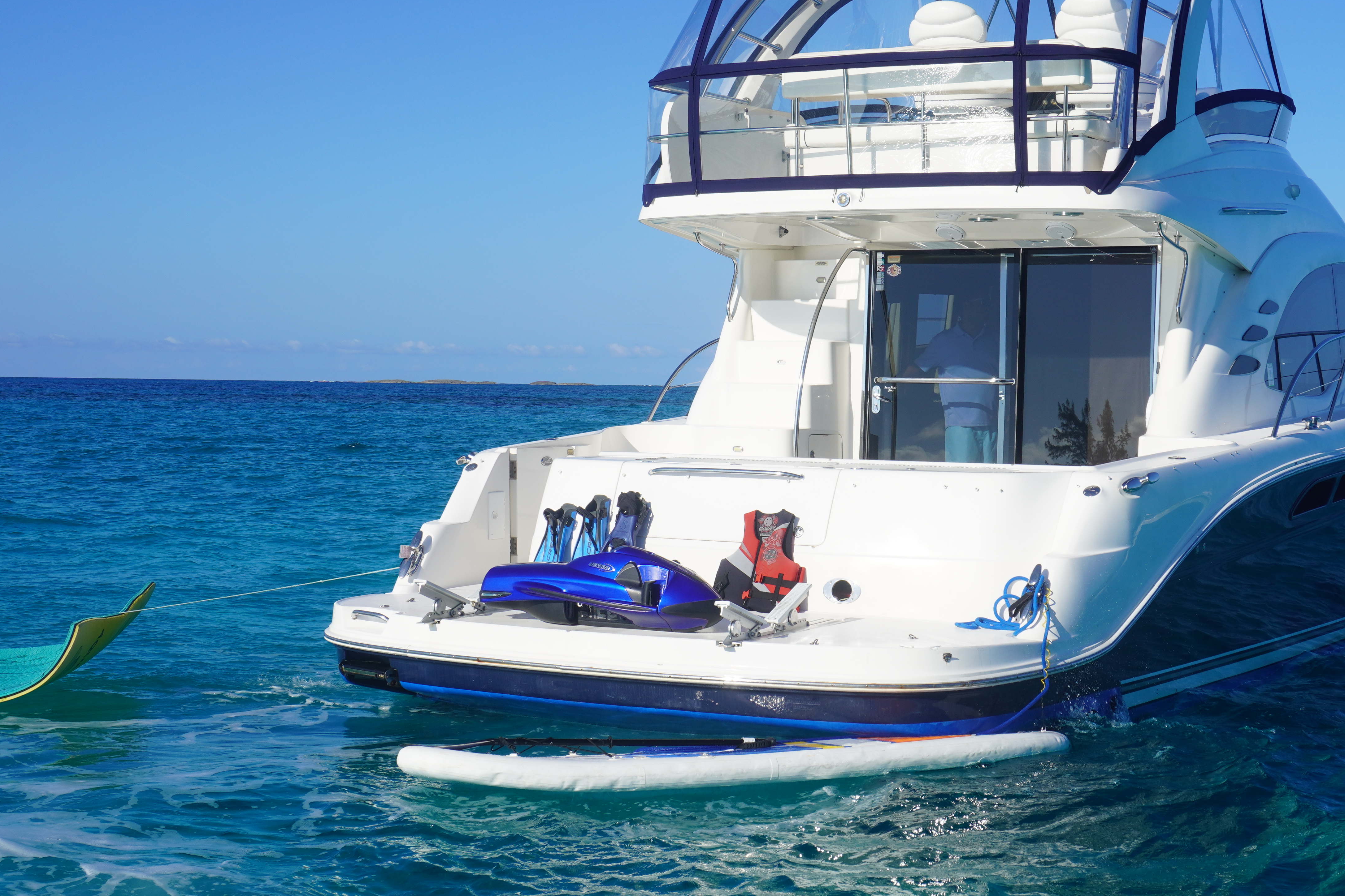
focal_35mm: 58
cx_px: 808
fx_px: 2167
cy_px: 379
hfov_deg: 34.4
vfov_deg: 23.4
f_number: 11
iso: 100
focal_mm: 28
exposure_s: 1/250
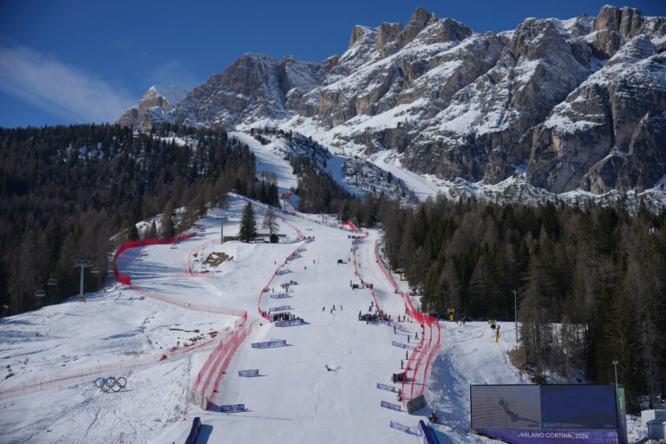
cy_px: 222
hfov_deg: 44.5
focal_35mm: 44
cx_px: 333
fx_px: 814
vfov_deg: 30.5
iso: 50
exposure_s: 1/3200
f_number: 2.8
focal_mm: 44
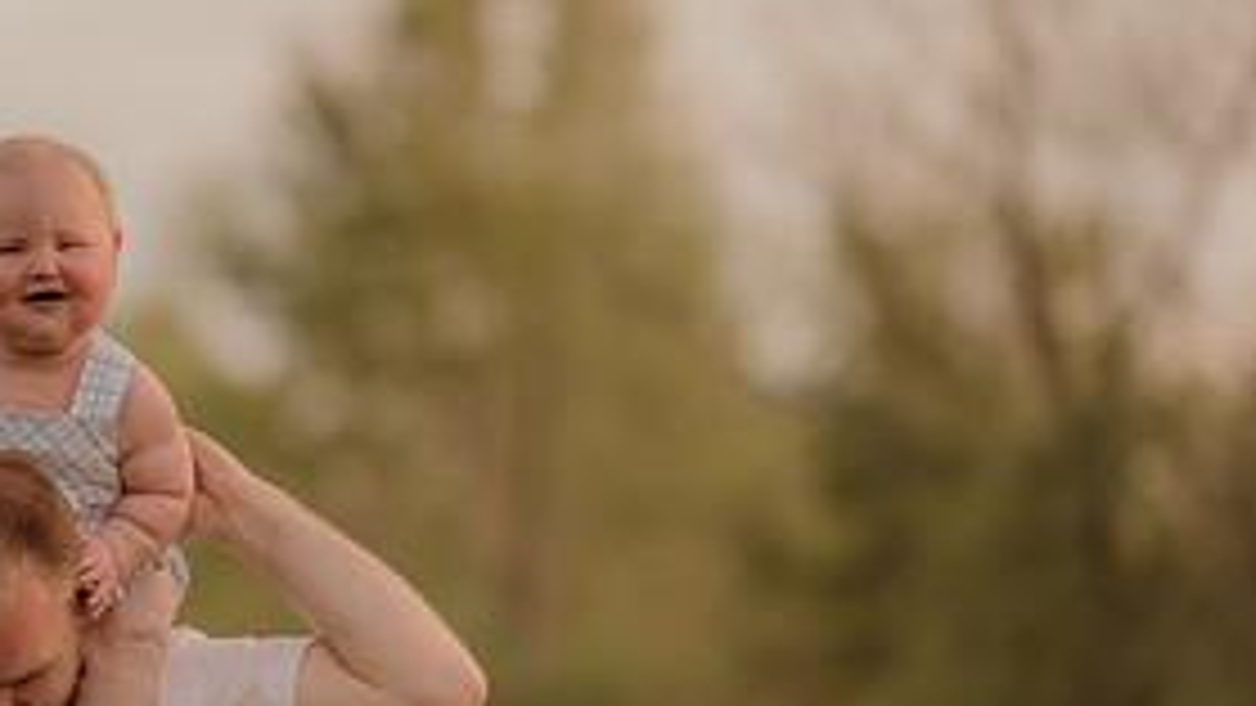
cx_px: 108
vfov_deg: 6.6
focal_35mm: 185
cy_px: 618
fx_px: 6162
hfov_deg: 11.6
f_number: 1.4
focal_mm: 85
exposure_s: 1/800
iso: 160
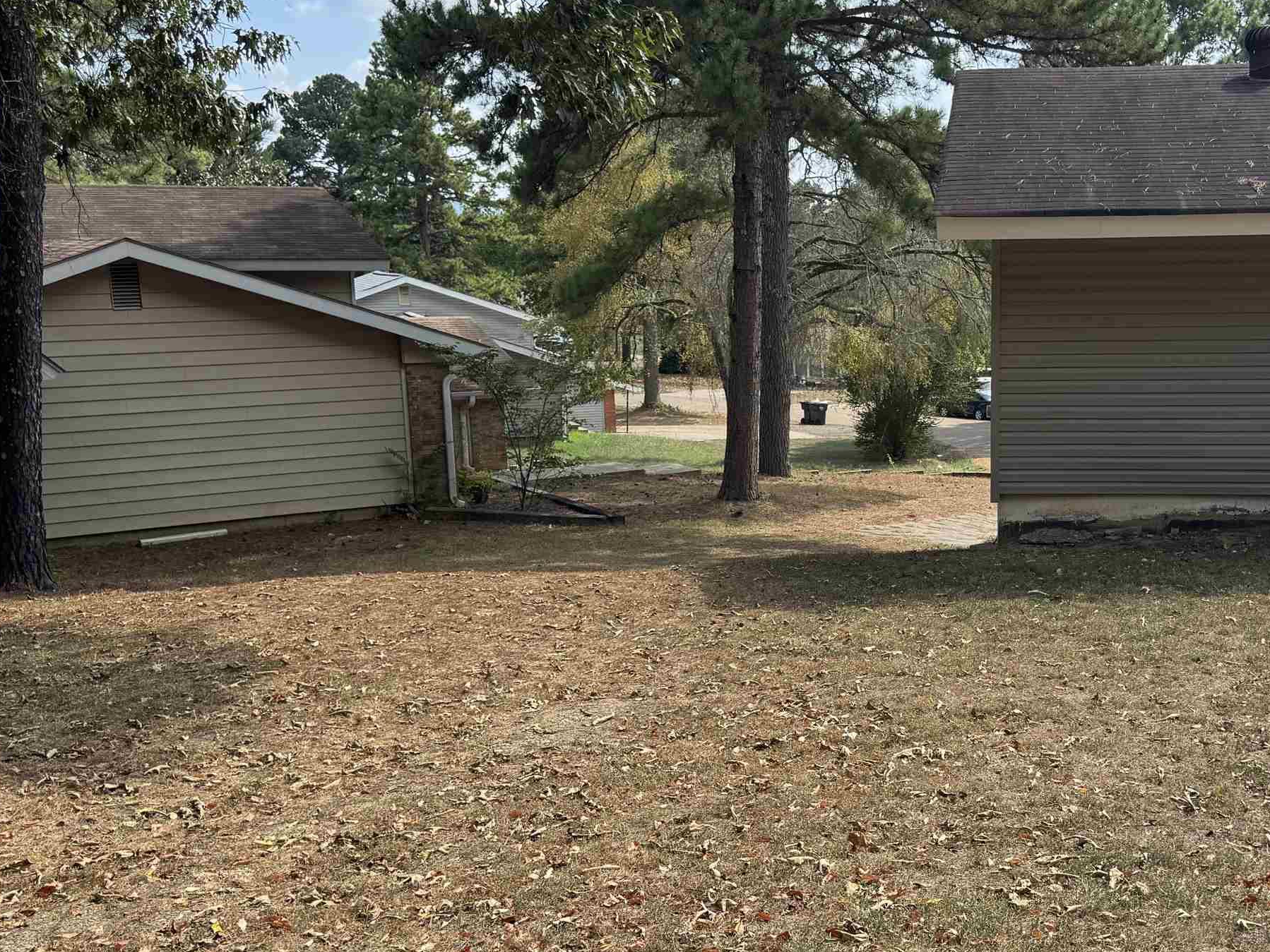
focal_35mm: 41
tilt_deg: -12.8
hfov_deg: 44.9
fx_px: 1504
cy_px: 560
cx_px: 872
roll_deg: +0.4
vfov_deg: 35.1
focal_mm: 6.76
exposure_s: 1/1193
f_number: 1.78
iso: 80
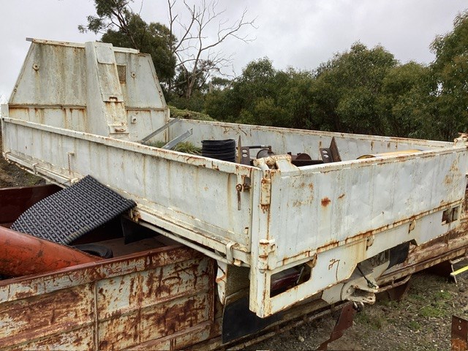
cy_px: 176
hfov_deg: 58.4
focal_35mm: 31
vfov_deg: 45.4
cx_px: 234
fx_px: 419
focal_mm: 3.3
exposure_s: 1/120
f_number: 2.4
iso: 32
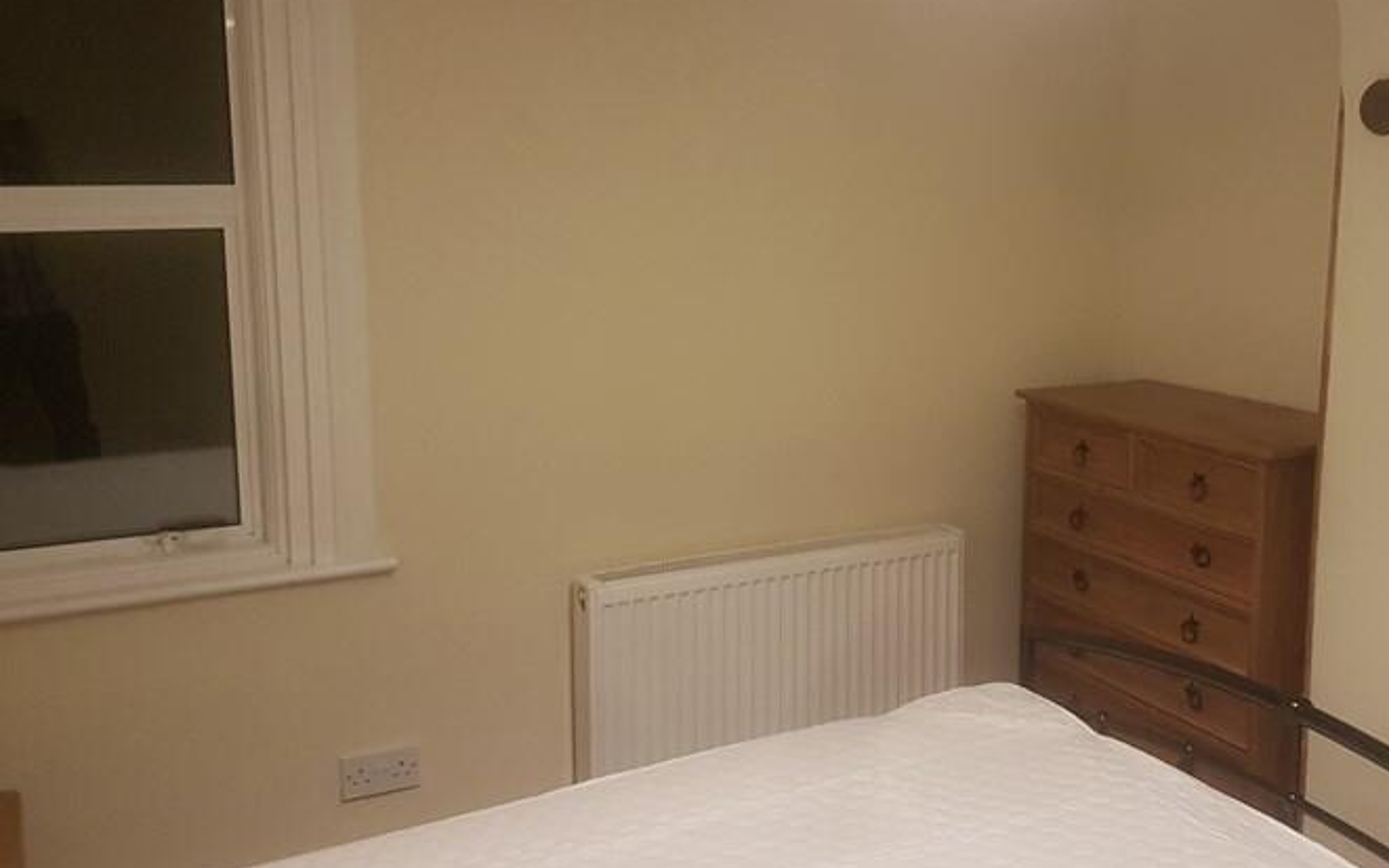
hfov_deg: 50.9
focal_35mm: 38
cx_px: 890
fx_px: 1438
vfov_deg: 33.5
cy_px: 350
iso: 200
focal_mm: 4.2
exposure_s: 1/25
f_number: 1.7
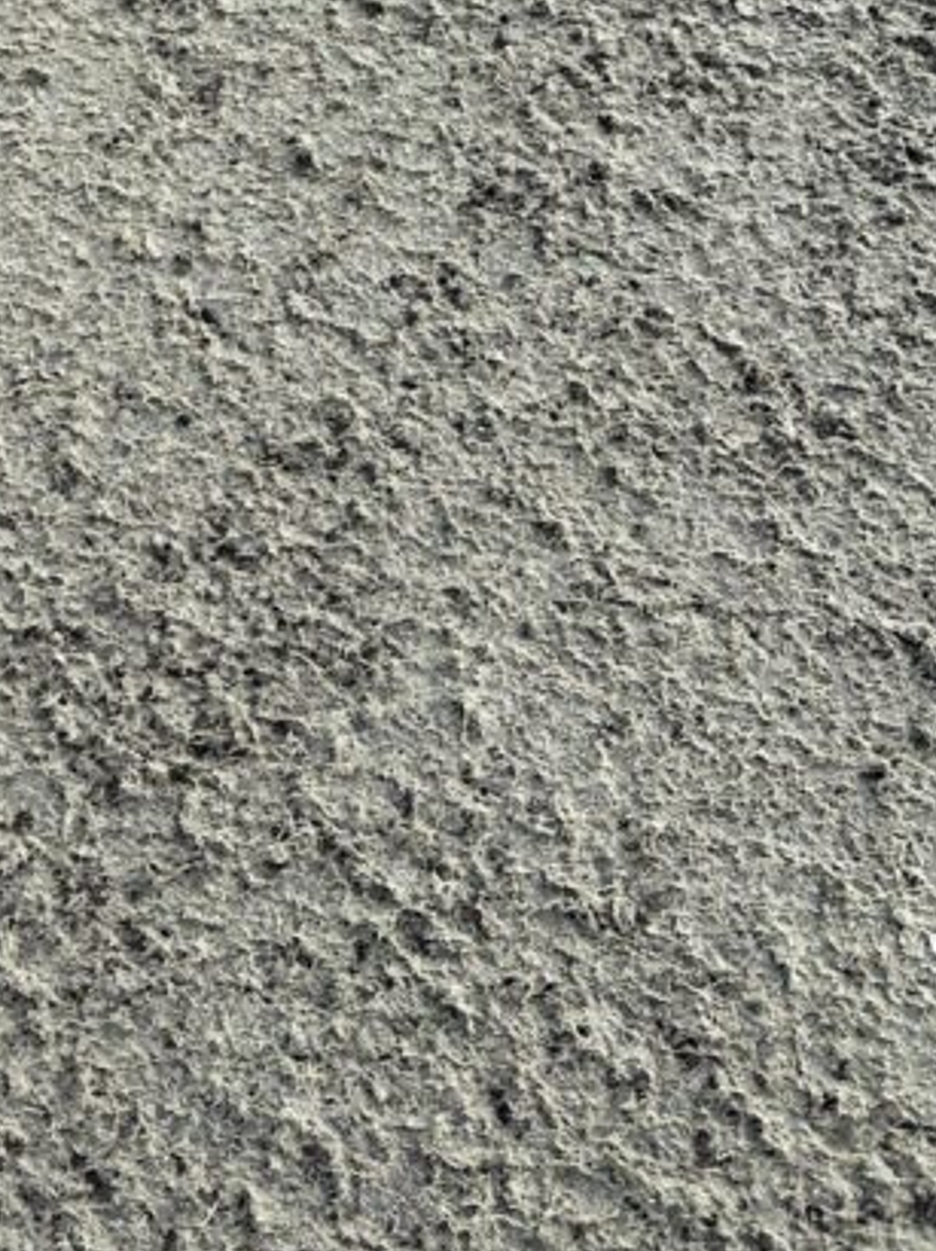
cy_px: -55
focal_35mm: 60
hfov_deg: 22.6
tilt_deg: -43.0
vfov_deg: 29.6
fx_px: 2165
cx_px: -168
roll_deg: -6.5
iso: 80
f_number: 1.78
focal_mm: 6.86
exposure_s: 1/857
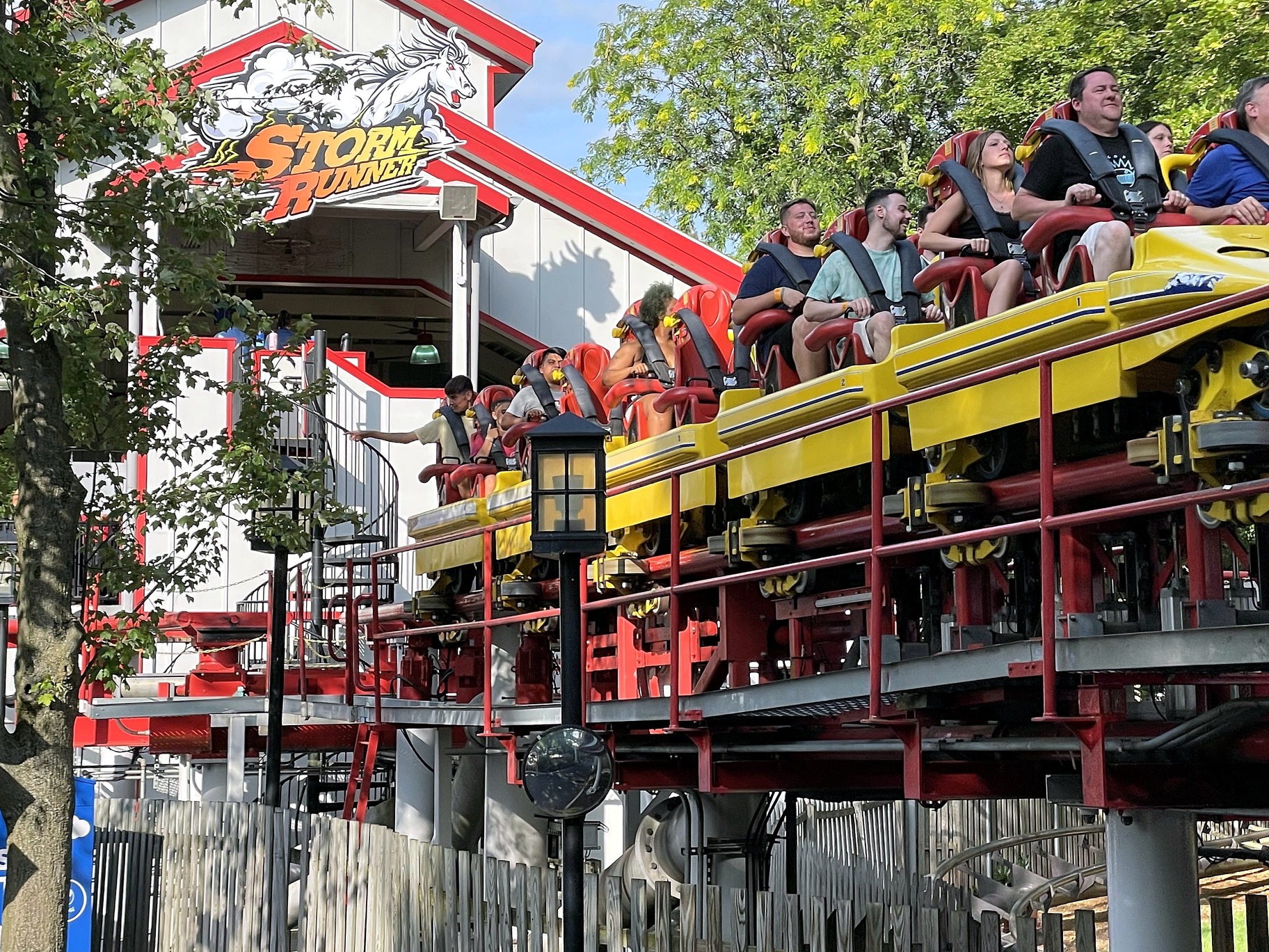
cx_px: 739
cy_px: 308
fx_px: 2676
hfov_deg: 26.6
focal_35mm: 73
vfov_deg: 20.1
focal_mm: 6
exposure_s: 1/675
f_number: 2
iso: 25
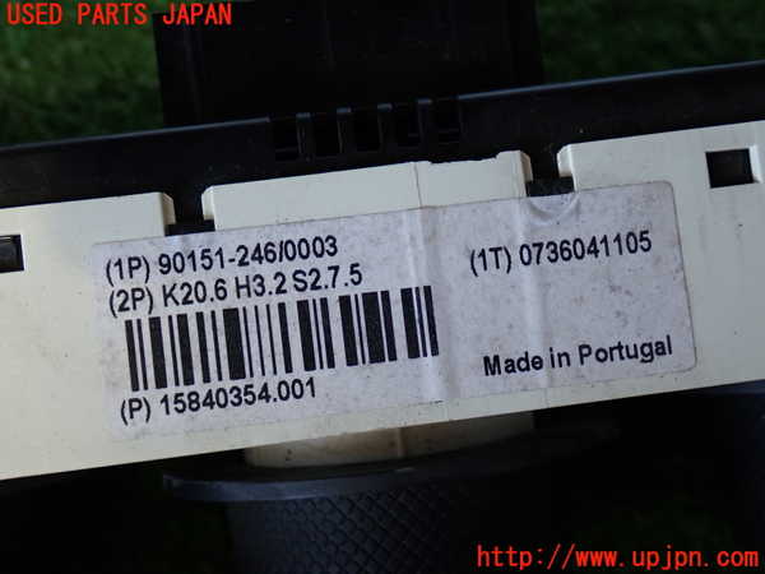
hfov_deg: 40.4
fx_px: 1039
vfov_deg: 30.9
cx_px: 382
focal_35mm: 47
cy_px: 287
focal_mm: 8.4
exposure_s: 1/50
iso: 200
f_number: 3.1
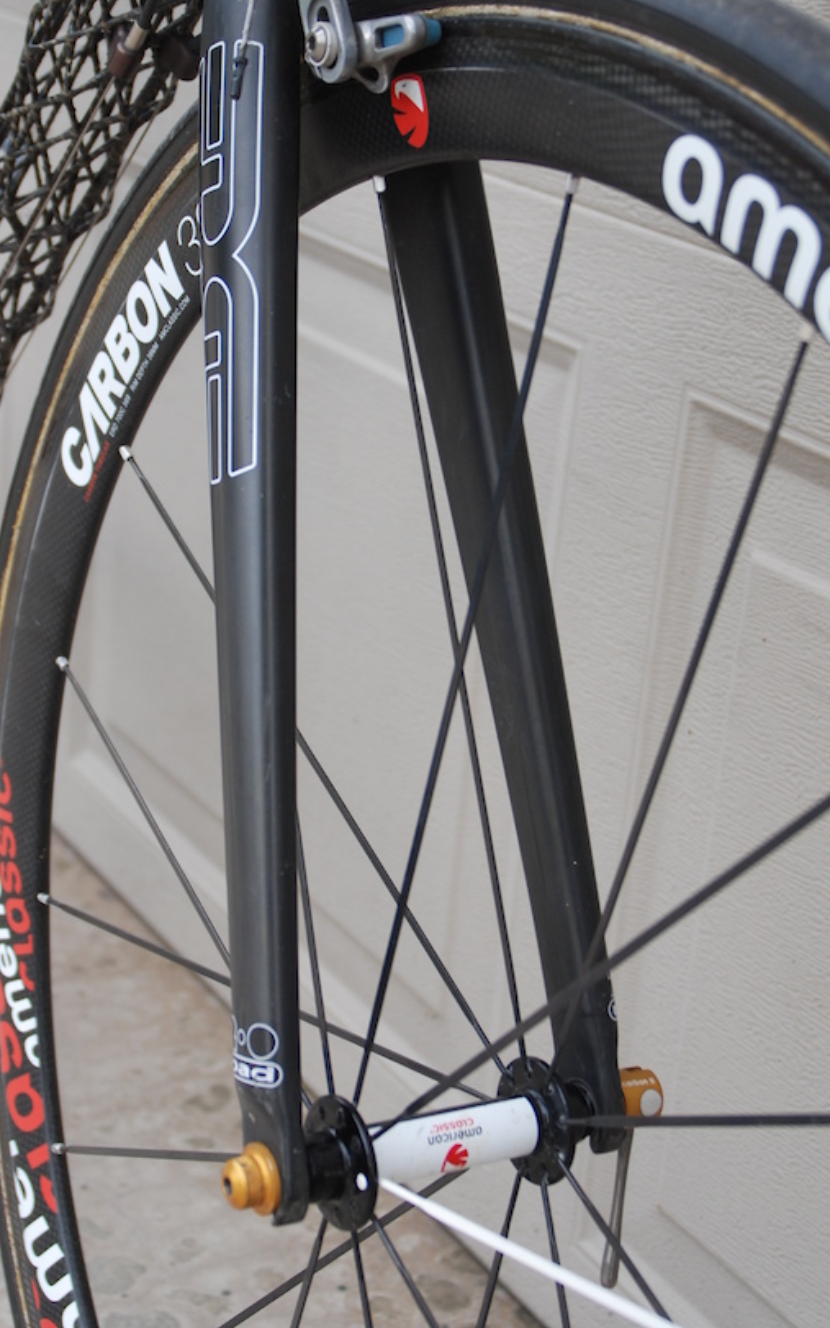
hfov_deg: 19.2
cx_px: 374
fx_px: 2448
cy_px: 519
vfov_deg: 30.3
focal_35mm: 68
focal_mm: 35
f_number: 5
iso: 200
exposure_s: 1/100
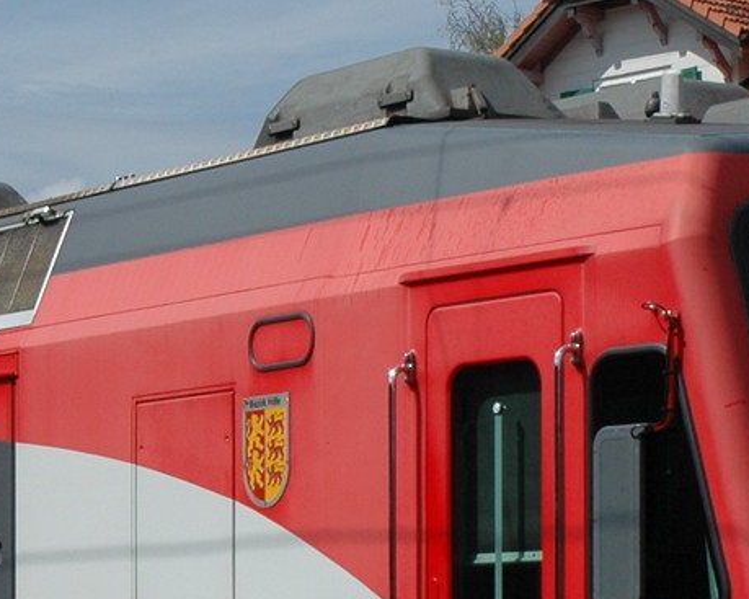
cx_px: 238
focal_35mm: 159
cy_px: 570
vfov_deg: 9.7
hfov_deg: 12.1
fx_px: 3523
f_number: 10
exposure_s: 1/400
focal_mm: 27
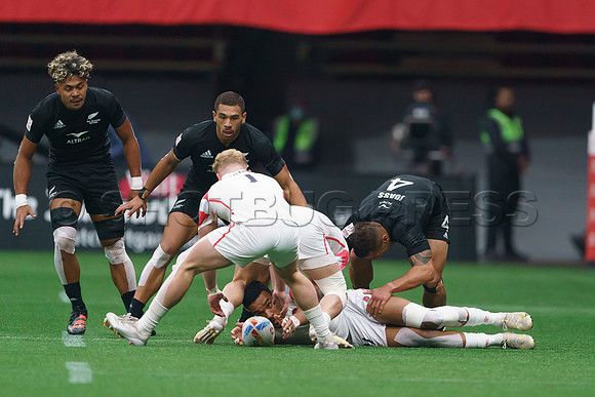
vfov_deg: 1.8
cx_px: 370
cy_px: 197
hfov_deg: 2.7
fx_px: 12428
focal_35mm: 752
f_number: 4
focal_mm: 600
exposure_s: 1/3200
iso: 6400
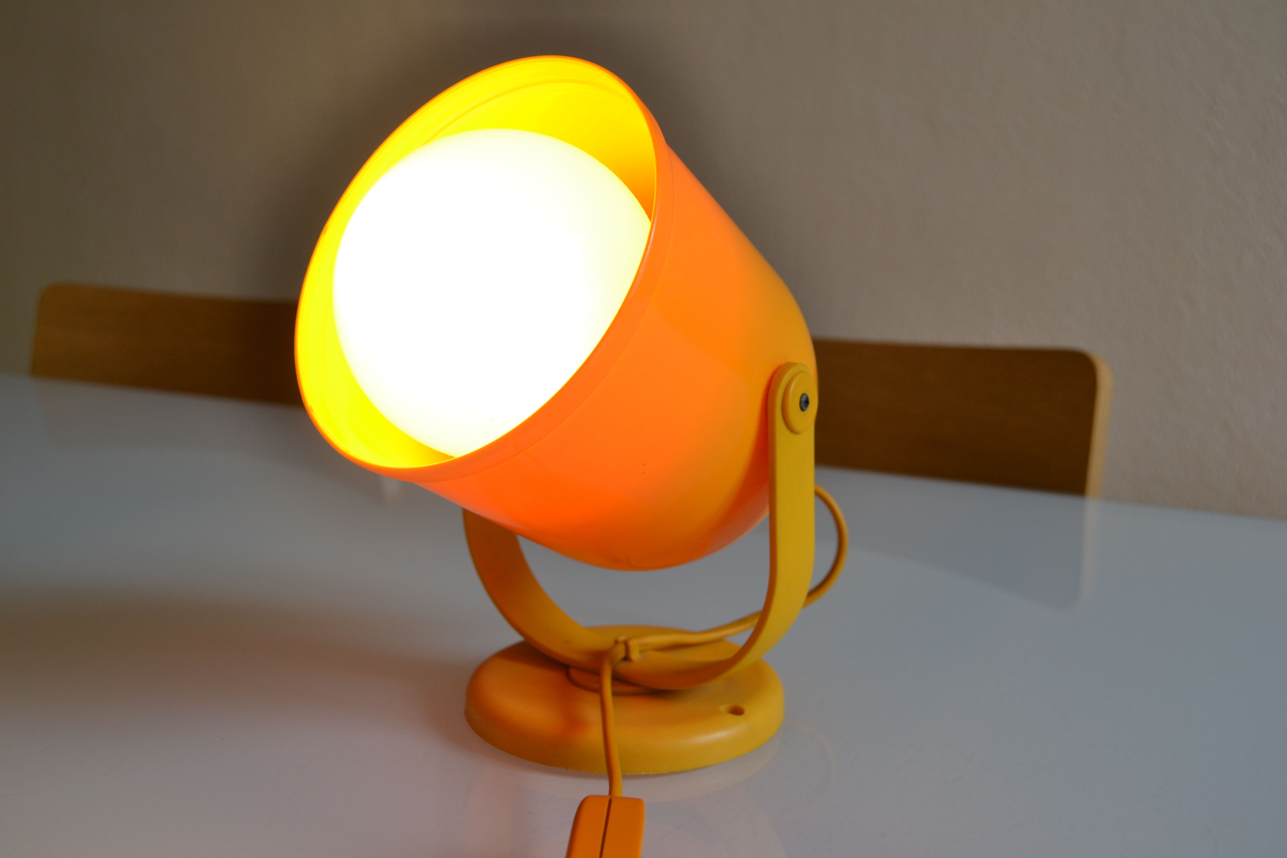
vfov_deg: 36.9
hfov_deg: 53.1
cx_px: 644
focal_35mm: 36
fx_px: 1287
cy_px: 429
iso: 160
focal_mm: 24
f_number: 5.6
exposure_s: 1/125
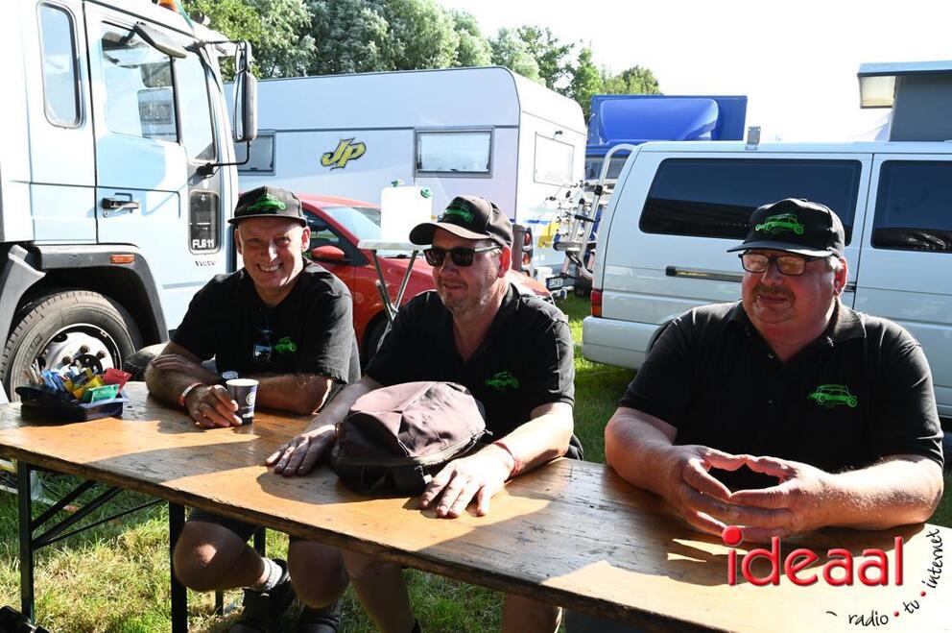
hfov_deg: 62.0
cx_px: 476
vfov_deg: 43.5
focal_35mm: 30
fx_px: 792
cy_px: 316
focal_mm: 30
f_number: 9
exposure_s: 1/250
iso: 640
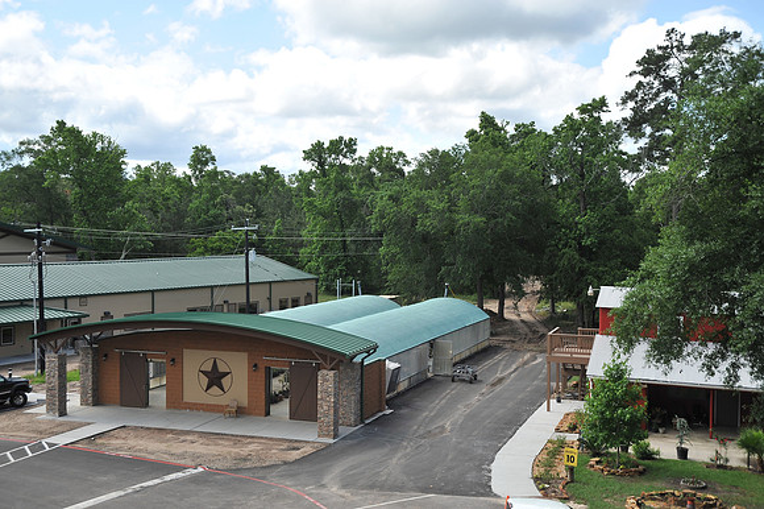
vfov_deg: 31.9
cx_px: 382
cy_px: 254
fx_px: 891
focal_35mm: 42
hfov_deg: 46.4
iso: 200
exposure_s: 1/320
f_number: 9
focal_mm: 42
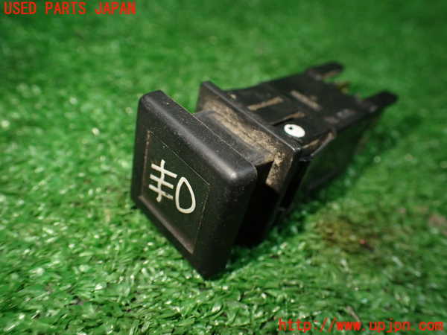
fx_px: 387
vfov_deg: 46.8
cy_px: 168
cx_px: 224
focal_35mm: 30
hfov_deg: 60.0
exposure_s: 1/125
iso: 500
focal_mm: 5.4
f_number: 2.3
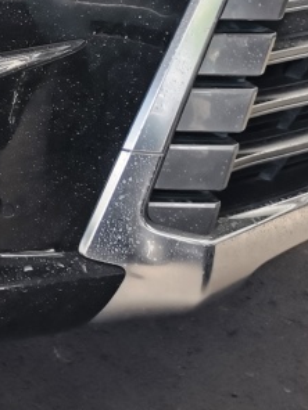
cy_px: -62
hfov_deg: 15.3
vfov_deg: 20.6
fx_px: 1068
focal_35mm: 90
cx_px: -146
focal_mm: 4.75
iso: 50
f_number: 1.8
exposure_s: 1/107
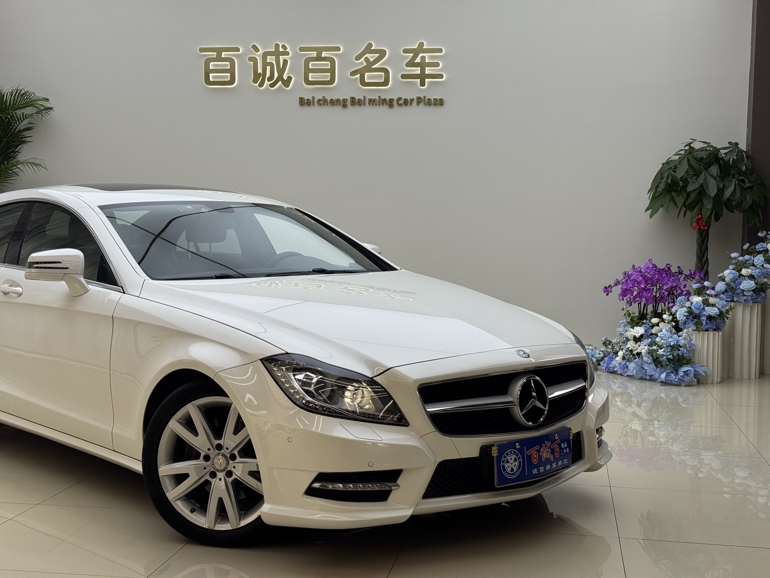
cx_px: 385
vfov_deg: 30.3
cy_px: 289
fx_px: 1068
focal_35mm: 48
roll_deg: -0.9
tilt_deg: -3.9
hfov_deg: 39.7
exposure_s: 1/549
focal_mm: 6.76
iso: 64
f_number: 1.78
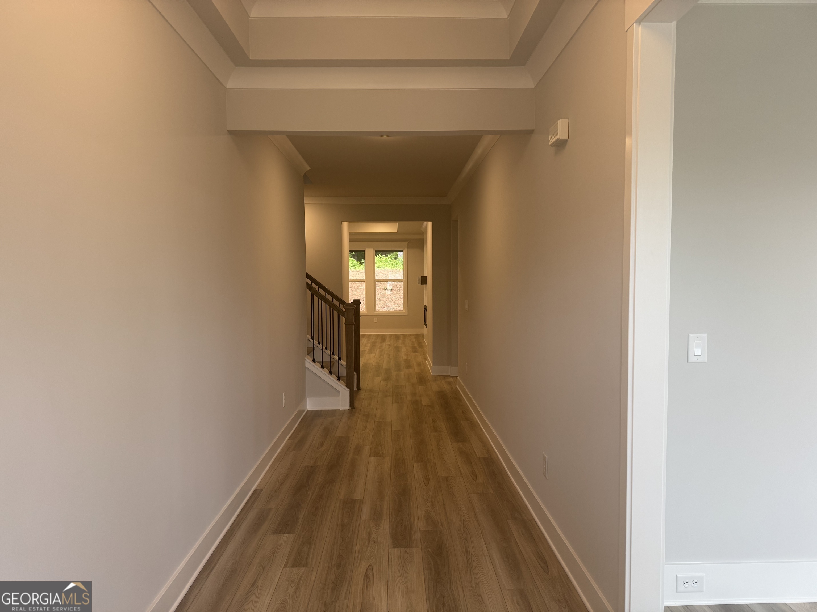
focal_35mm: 24
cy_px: 306
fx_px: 566
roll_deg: -0.1
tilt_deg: -2.8
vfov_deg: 56.8
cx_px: 408
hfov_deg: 71.6
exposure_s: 1/120
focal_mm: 6.76
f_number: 1.78
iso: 125
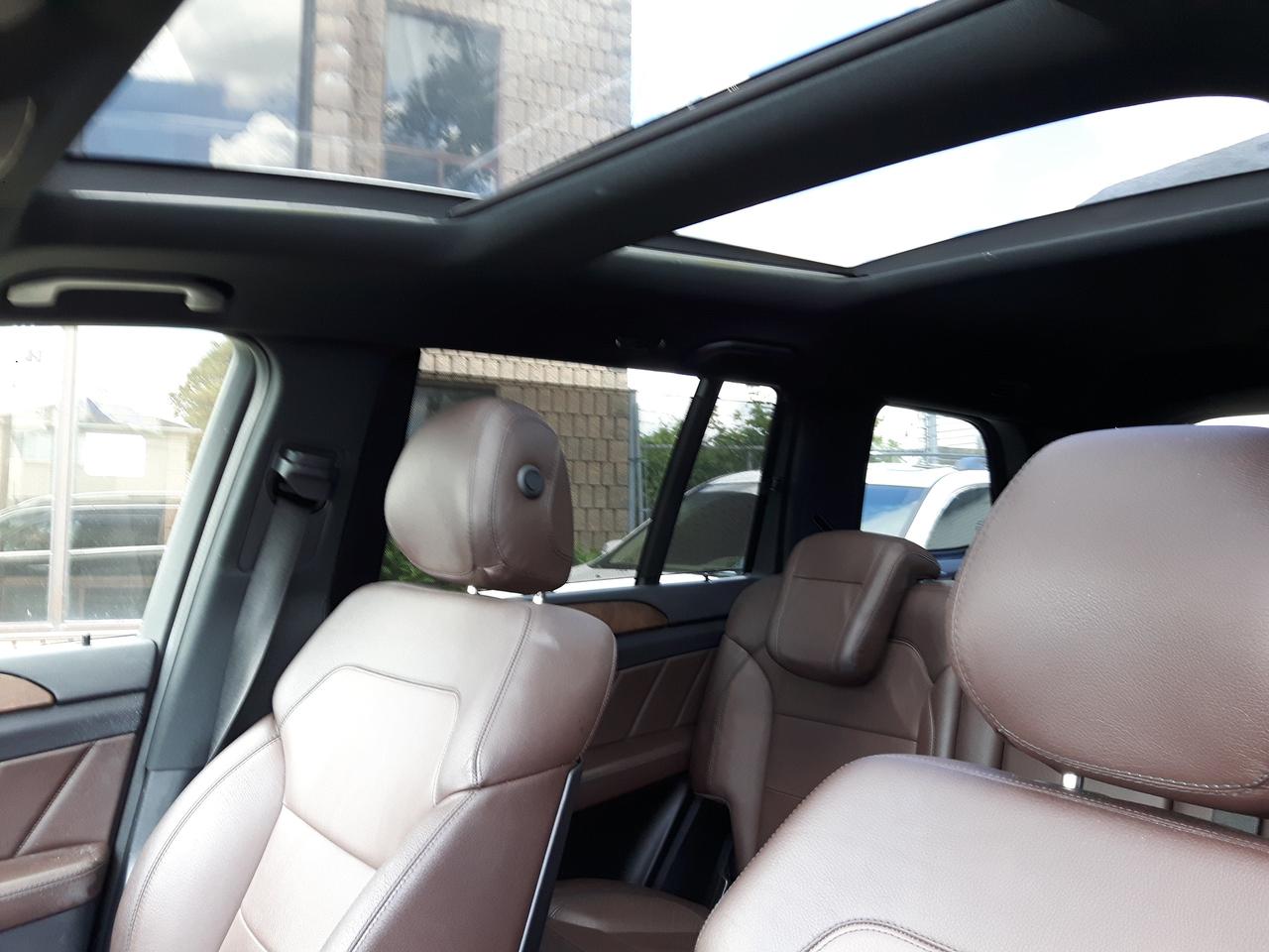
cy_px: 476
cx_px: 634
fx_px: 1136
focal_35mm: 31
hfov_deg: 58.4
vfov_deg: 45.4
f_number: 1.9
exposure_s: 1/33
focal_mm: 3.7
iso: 100
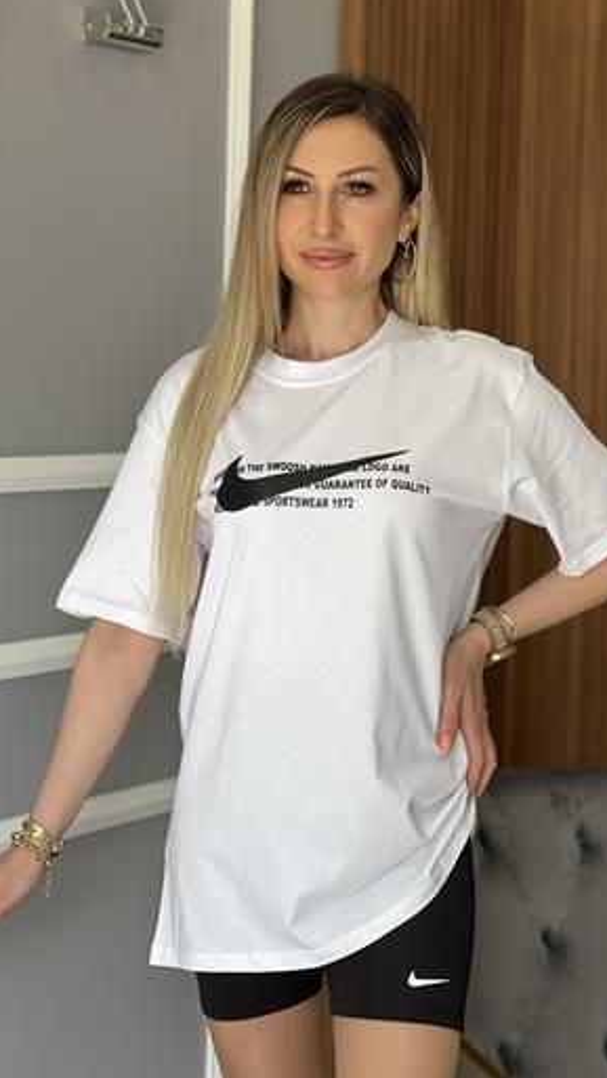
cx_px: 305
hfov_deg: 14.2
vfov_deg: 25.0
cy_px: 536
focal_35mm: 85
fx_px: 2429
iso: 80
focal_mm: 9
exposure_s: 1/121
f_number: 2.8
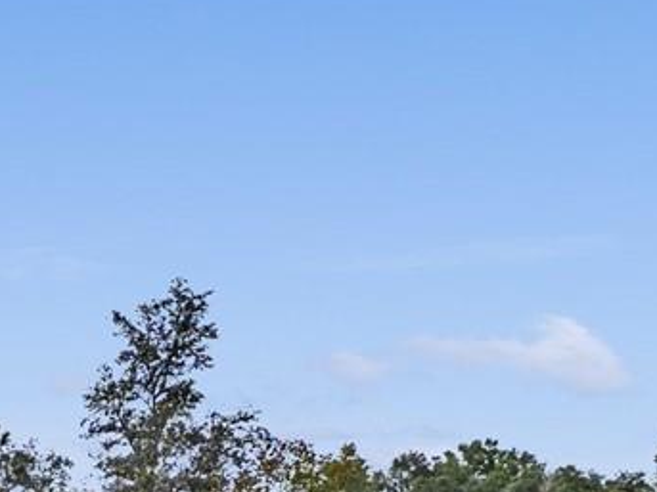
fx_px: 2125
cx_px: -435
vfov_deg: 12.1
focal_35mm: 112
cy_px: 907
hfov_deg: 15.6
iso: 140
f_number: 1.7
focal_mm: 6.72
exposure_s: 1/5000
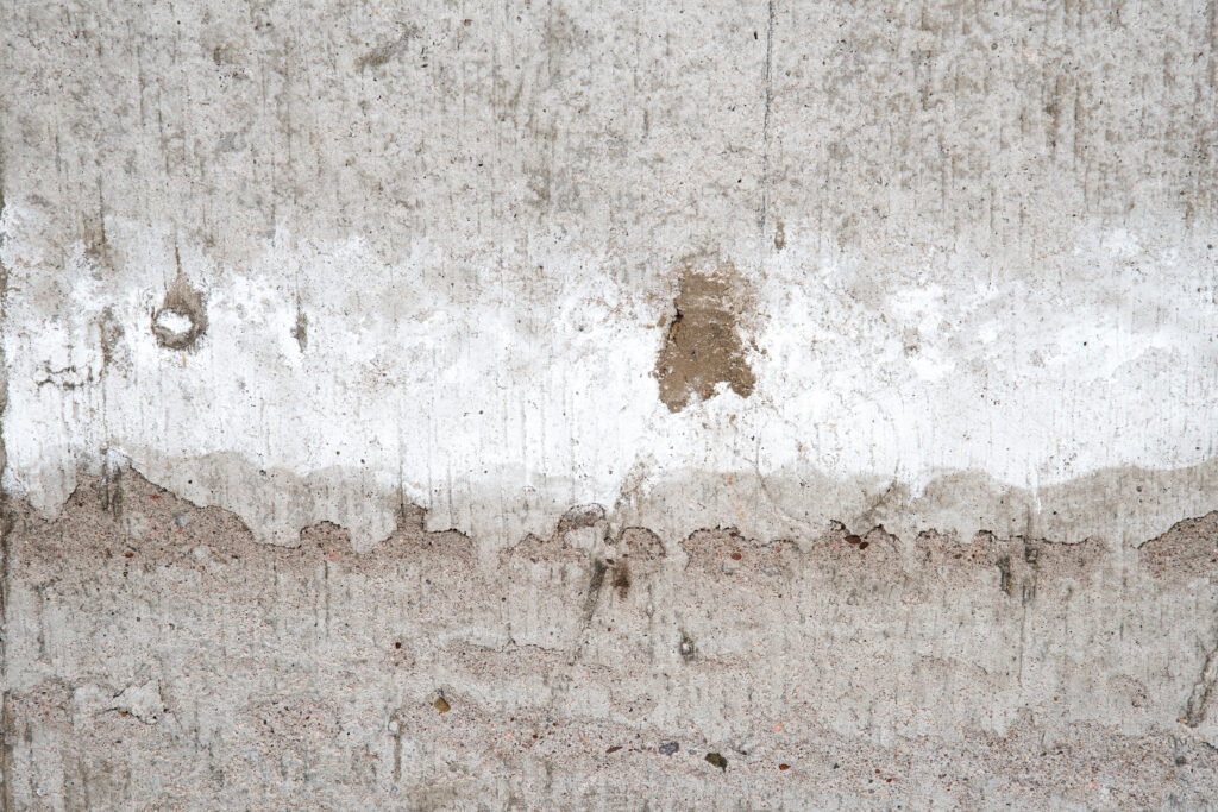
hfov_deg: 17.1
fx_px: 4060
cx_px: 609
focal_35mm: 120
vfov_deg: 11.4
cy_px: 406
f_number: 14
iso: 800
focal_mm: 120
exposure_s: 1/160
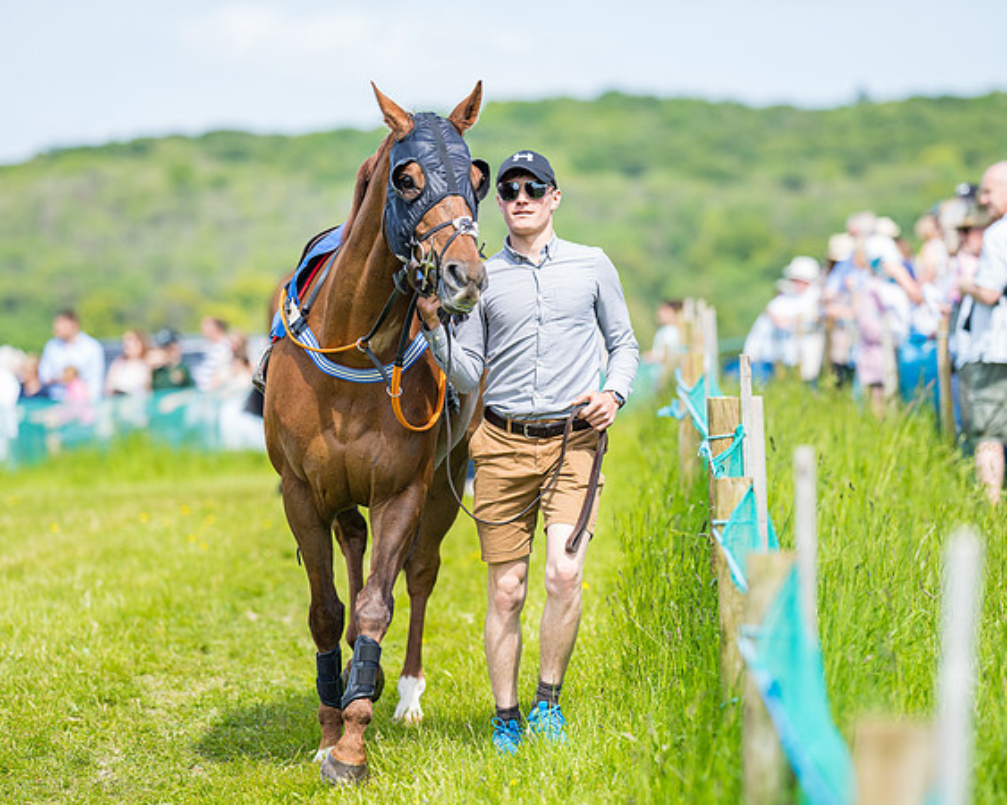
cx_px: 537
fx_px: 4843
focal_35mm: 163
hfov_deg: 11.9
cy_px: 428
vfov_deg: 9.5
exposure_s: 1/1000
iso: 50
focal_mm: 135
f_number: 2.2
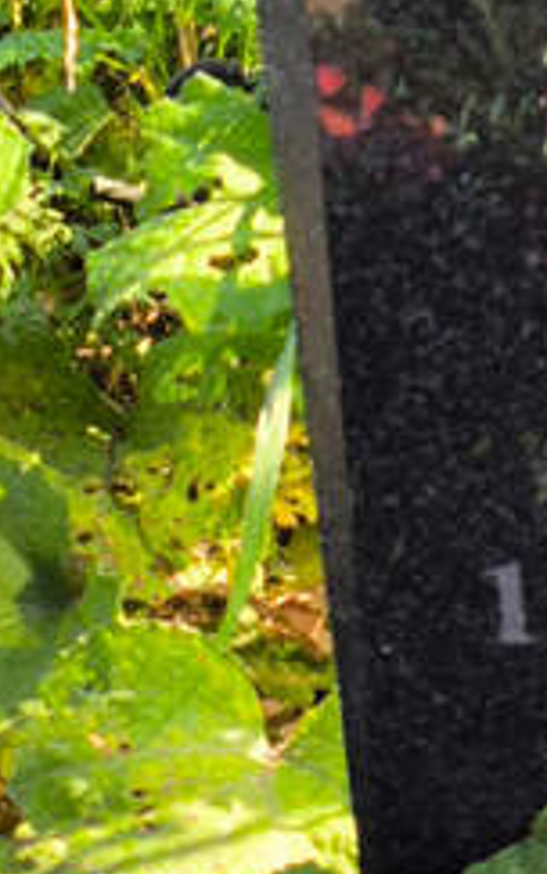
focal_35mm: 174
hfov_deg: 7.4
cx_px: 945
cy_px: 158
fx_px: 4148
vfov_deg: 12.0
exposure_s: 1/211
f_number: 1.7
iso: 50
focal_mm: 4.71
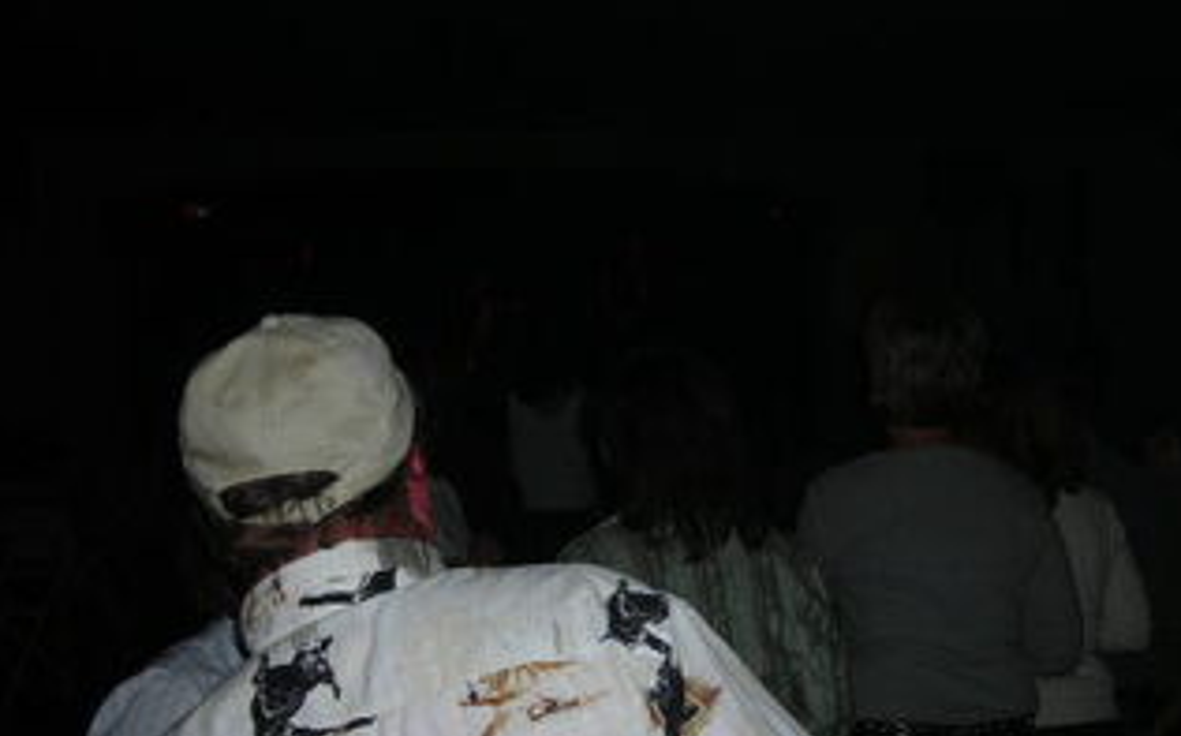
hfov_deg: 39.6
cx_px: 587
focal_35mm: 51
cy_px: 519
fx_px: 1640
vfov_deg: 25.1
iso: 50
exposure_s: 1/60.1
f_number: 3.2
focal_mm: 6.3
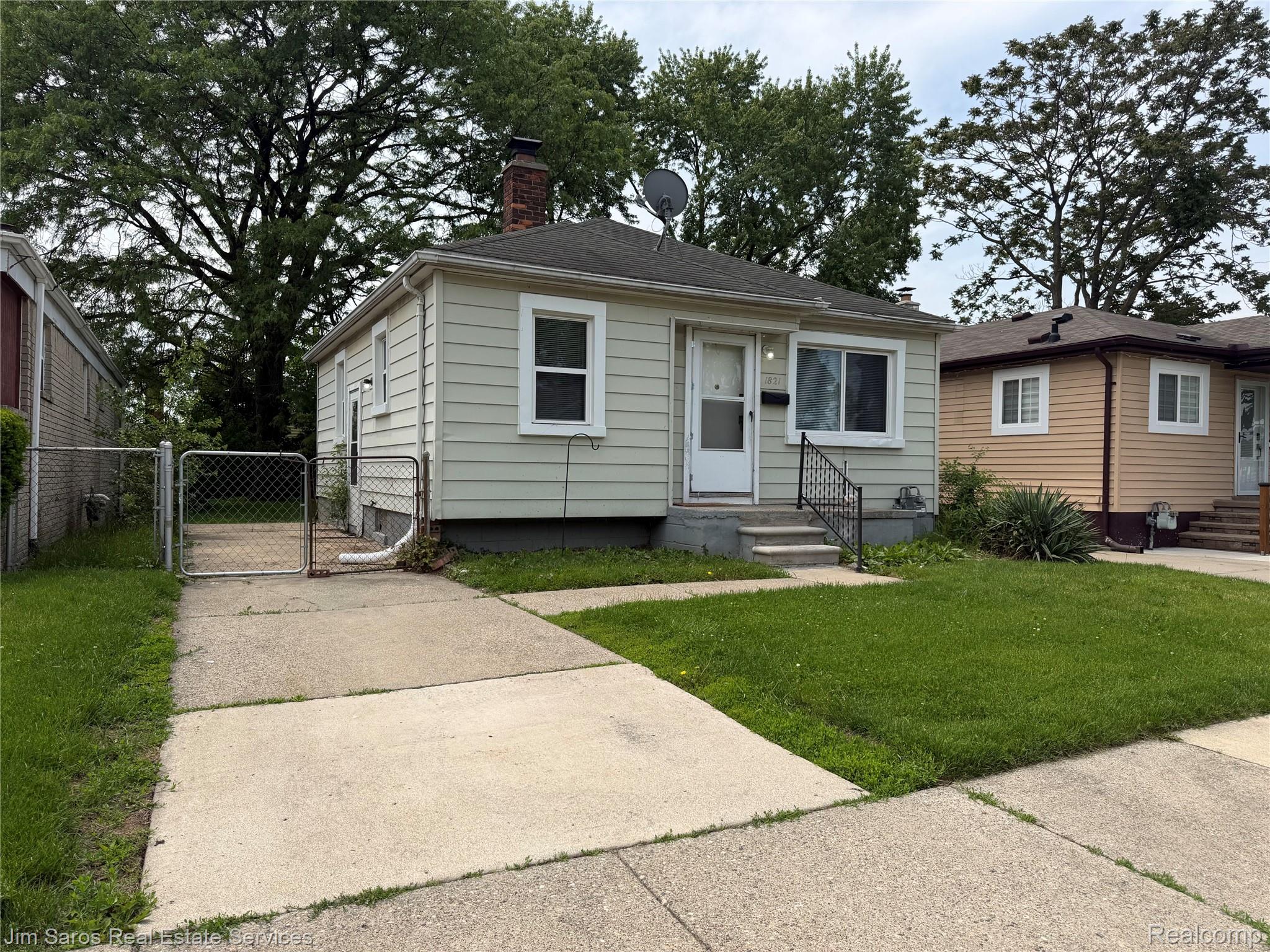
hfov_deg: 71.6
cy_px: 476
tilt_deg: +0.7
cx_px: 635
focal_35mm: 24
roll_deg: -0.6
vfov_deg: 56.8
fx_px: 881
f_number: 1.78
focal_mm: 6.76
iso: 80
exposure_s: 1/3953
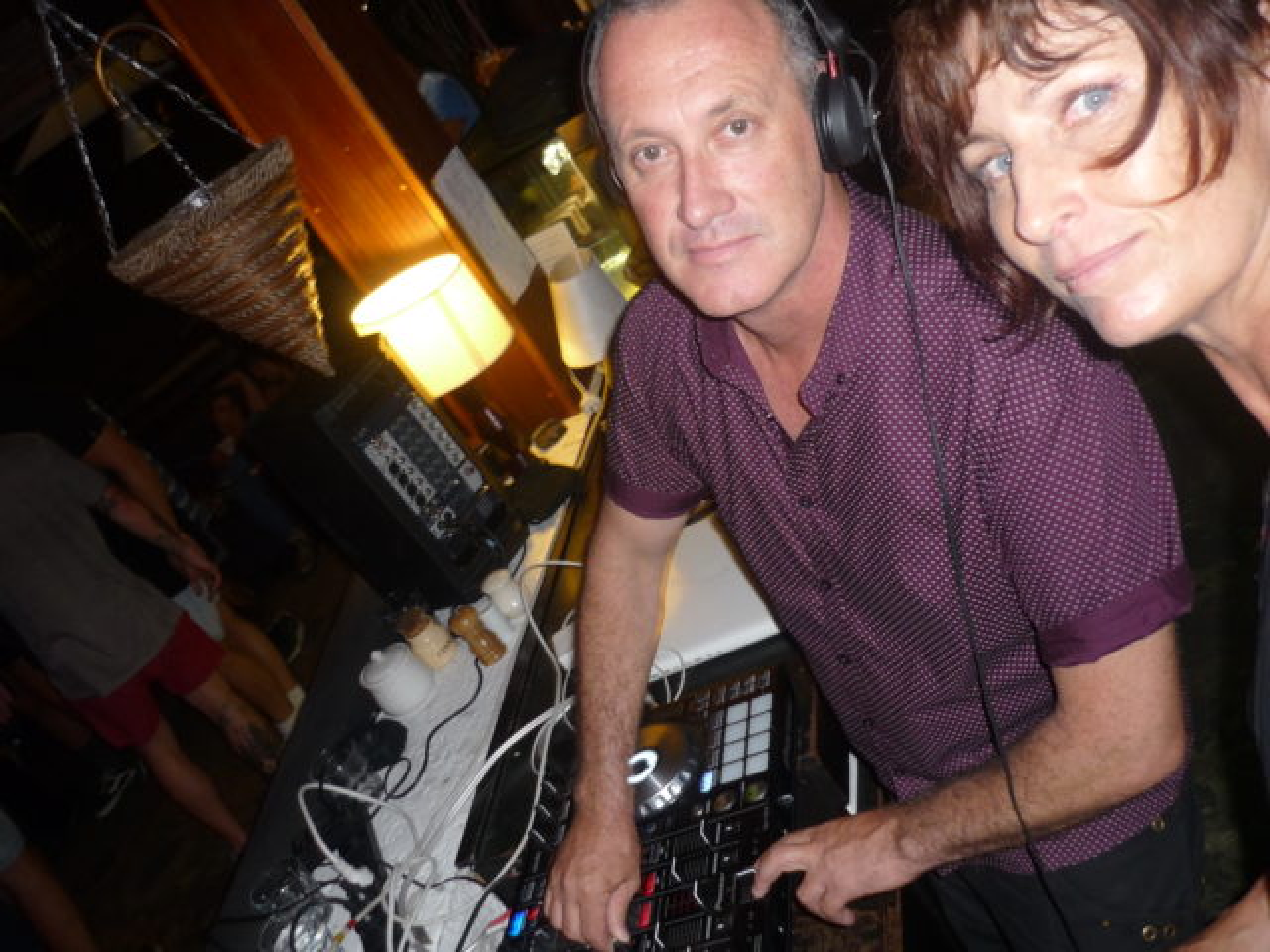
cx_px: 635
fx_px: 1211
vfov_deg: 42.9
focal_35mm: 33
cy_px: 476
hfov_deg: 55.4
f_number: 2.8
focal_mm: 5.5
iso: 125
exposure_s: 1/8
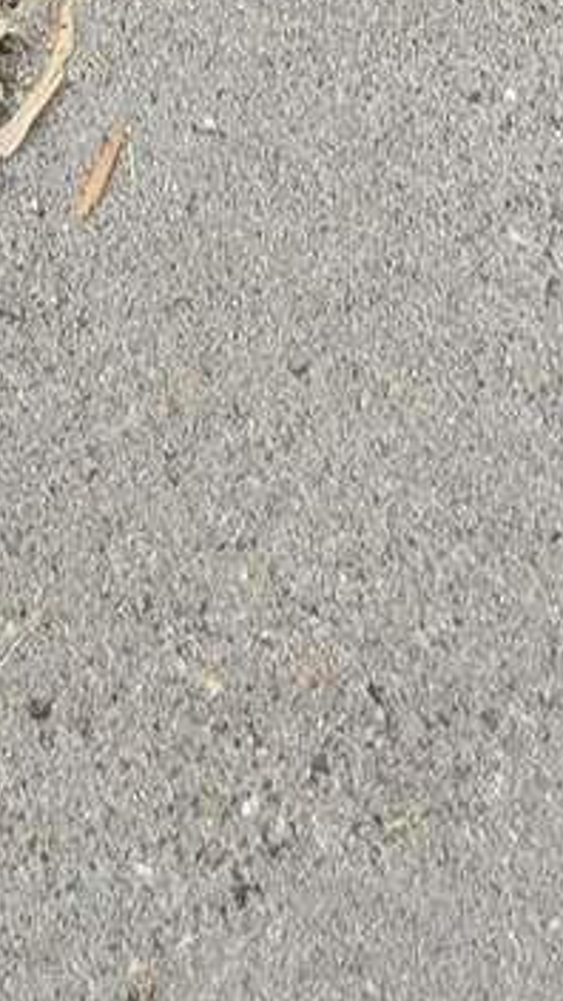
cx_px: 247
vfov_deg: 9.8
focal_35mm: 164
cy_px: -2042
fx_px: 4352
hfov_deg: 7.4
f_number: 1.7
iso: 12
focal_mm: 6.3
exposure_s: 1/451
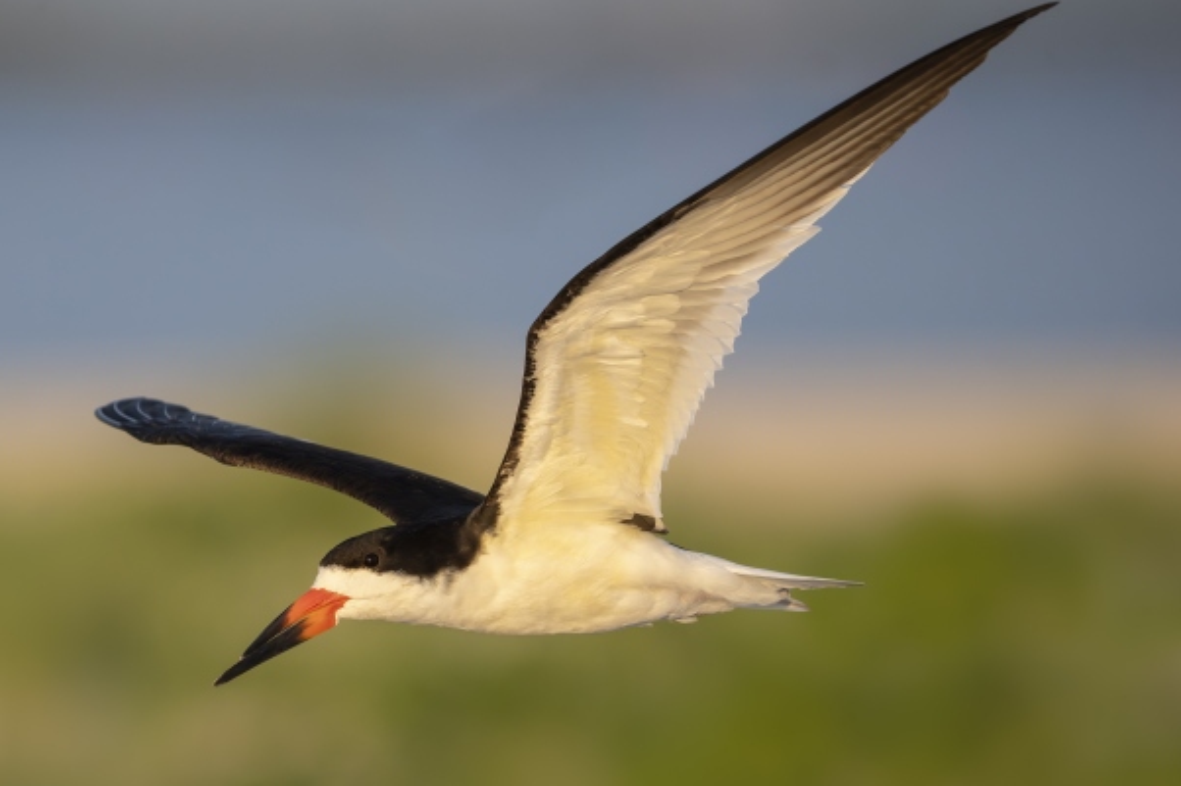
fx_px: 34893
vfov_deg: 1.3
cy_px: 420
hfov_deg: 1.9
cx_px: 436
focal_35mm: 1064
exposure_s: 1/1600
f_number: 8
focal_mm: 800
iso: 3200
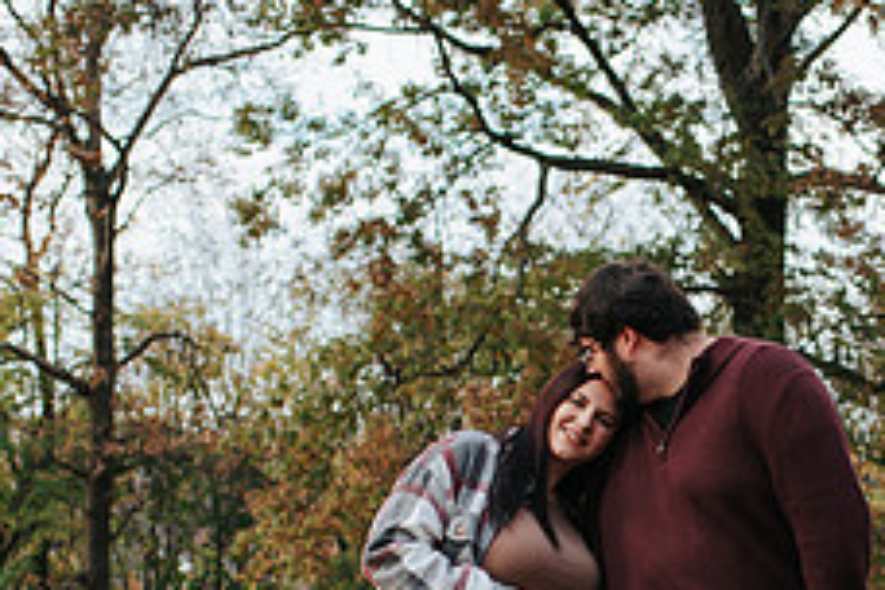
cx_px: 665
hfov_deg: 21.1
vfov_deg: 14.1
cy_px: 569
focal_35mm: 96
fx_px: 2360
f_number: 2.8
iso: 160
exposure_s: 1/320
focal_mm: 35
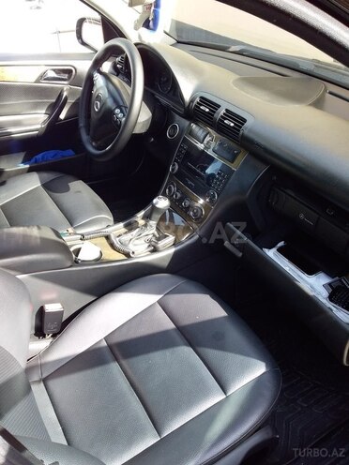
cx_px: 174
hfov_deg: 45.4
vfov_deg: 58.4
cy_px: 232
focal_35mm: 31
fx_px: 417
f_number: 2.2
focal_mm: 3.3
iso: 40
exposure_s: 1/100
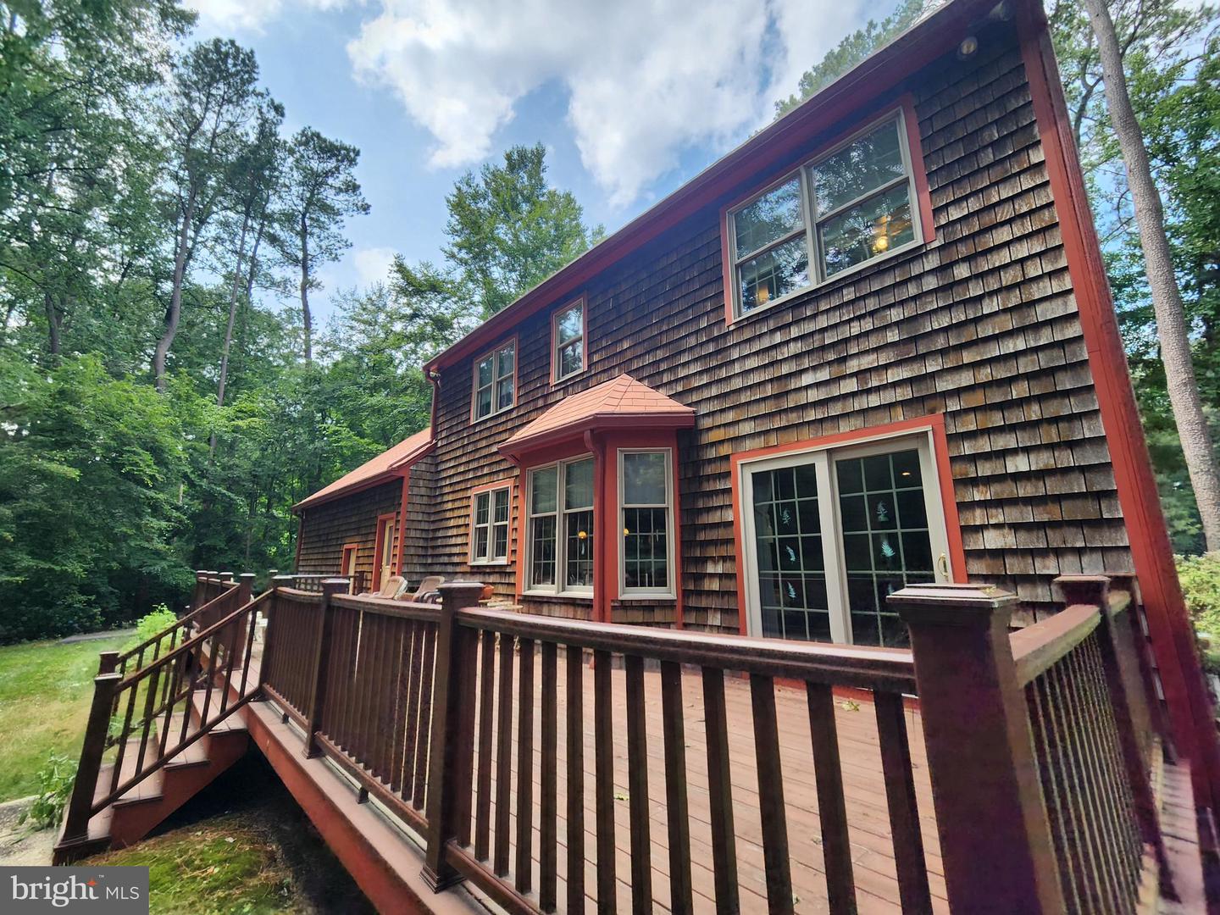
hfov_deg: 106.2
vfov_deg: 89.9
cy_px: 458
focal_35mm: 13
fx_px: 458
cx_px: 610
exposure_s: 1/298
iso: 50
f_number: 2.2
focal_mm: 2.2
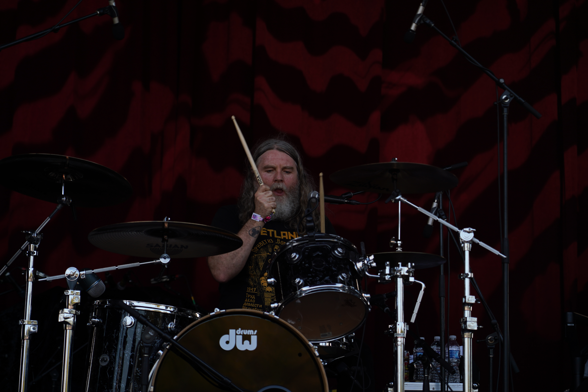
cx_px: 294
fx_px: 1715
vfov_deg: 13.0
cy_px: 196
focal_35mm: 105
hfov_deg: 19.5
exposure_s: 1/250
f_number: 4.5
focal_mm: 105
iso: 100
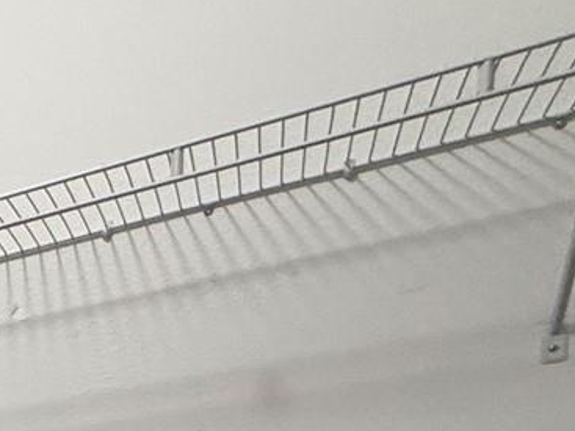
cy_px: 759
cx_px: -511
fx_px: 1013
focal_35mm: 61
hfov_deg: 20.2
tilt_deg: -6.0
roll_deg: +1.9
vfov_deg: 18.9
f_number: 2.2
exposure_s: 1/60
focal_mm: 2.22
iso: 250
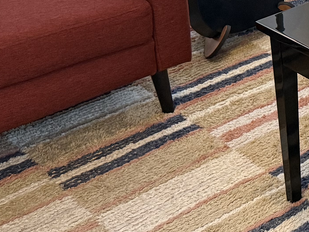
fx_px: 875
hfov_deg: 16.7
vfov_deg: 14.2
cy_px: -110
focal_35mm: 98
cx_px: 555
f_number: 1.78
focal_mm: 6.76
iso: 320
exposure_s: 1/60
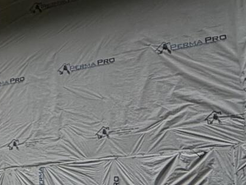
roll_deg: -0.1
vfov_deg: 14.6
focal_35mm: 101
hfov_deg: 13.9
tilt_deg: +13.4
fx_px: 718
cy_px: 113
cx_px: -342
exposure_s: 1/554
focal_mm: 2.22
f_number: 2.2
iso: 40
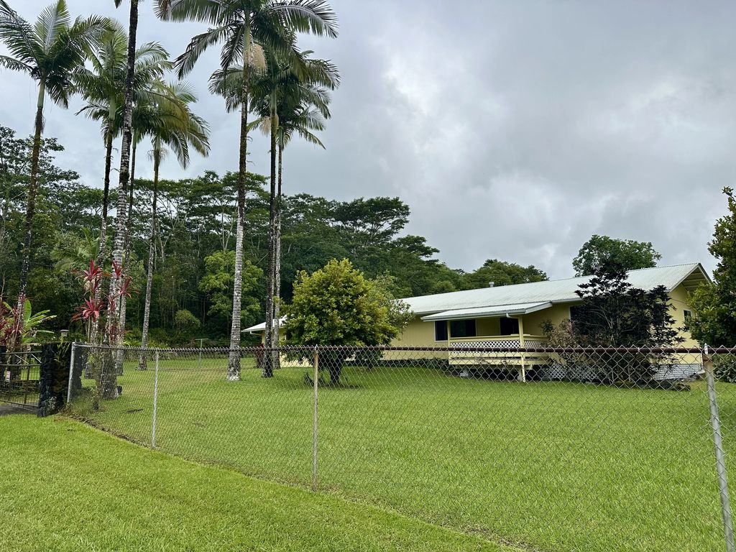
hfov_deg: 71.6
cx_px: 368
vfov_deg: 56.8
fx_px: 510
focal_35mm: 24
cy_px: 276
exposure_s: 1/1692
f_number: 1.78
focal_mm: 6.86
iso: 80
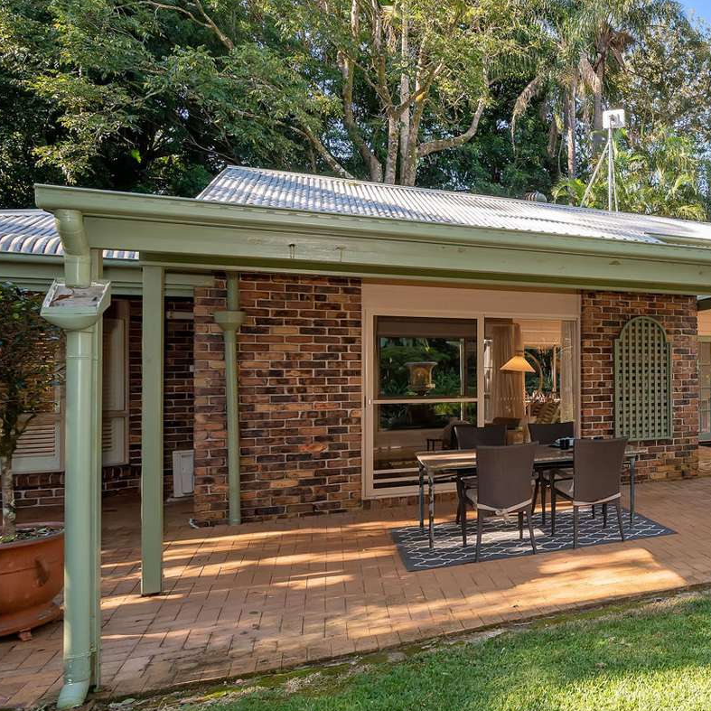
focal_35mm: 30
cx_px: 753
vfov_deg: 54.0
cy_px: 358
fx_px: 698
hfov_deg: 43.7
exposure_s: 1/125
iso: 200
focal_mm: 14.5
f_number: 5.6
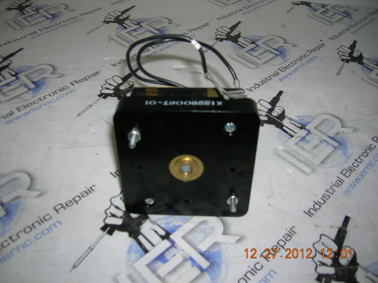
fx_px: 371
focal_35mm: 34
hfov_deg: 54.0
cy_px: 142
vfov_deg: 41.7
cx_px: 189
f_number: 2.9
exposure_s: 1/60.1
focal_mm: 5.7
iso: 50
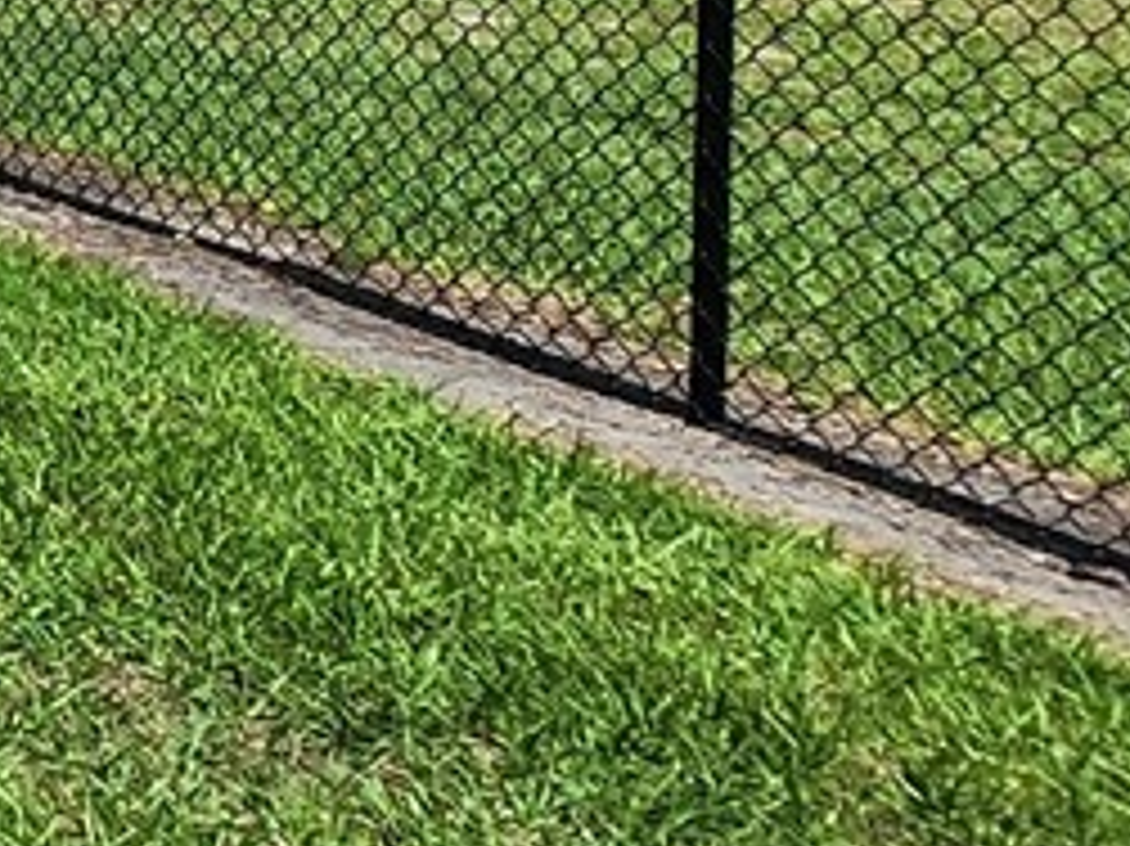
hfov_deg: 10.7
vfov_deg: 15.9
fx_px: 2708
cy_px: -531
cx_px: -2463
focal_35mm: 83
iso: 50
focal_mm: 2.2
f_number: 2.2
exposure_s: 1/3100
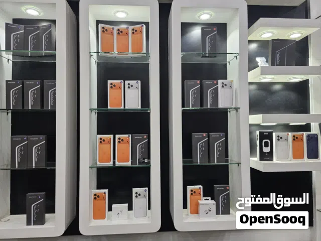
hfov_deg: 73.9
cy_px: 120
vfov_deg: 58.9
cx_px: 160
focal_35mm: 23
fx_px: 213
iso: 640
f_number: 1.7
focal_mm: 6.3
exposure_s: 1/200
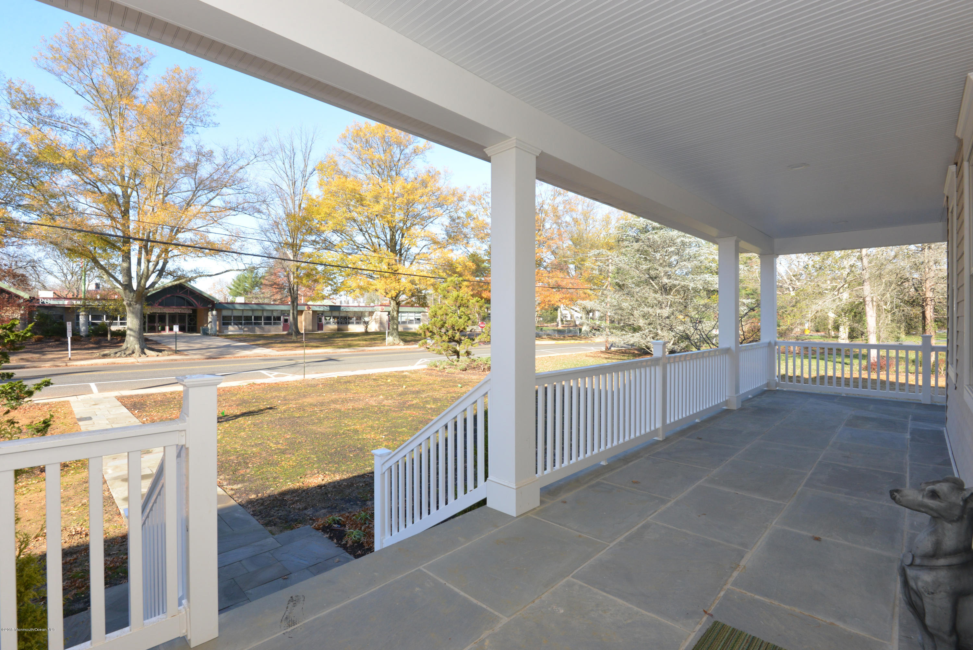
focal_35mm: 16
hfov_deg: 96.7
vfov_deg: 73.8
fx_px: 433
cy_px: 325
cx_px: 486
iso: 800
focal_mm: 16
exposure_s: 1/200
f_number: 14
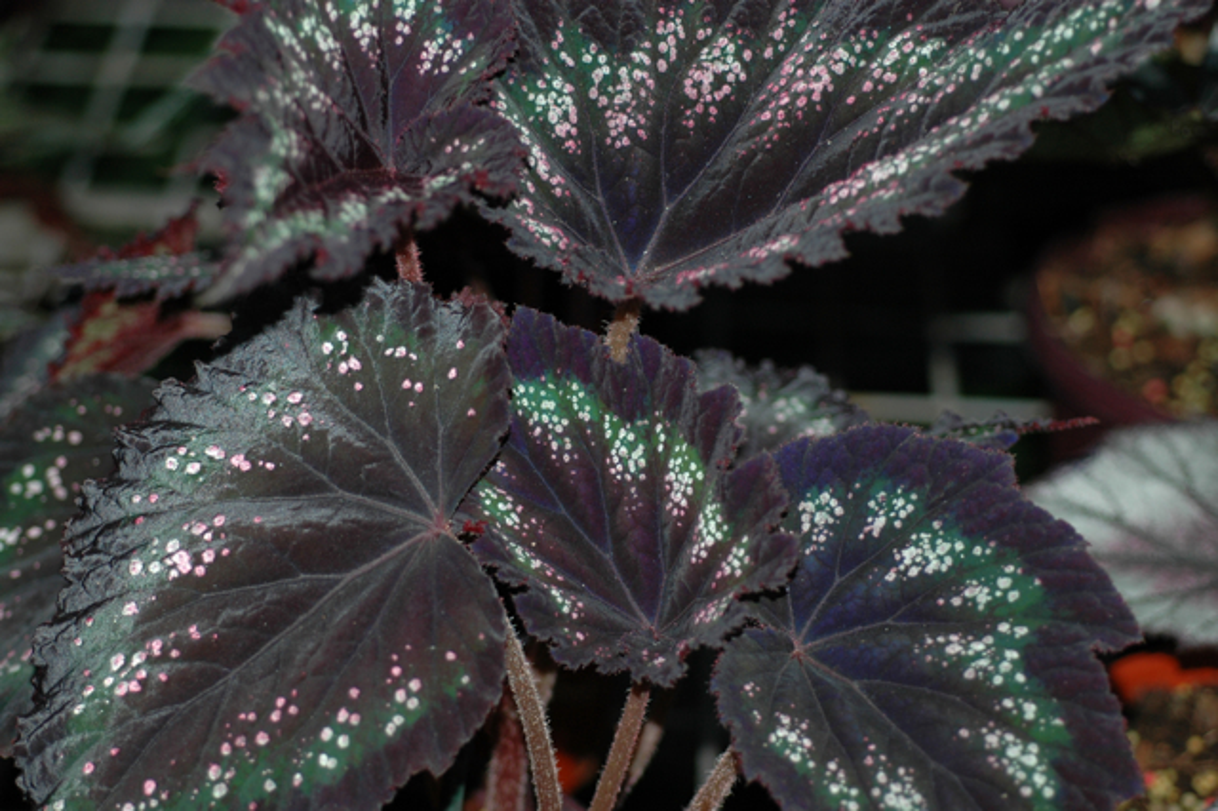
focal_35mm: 90
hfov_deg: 22.6
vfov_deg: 15.2
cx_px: 609
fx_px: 3043
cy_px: 406
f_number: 3.3
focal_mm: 60
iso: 200
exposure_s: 1/60
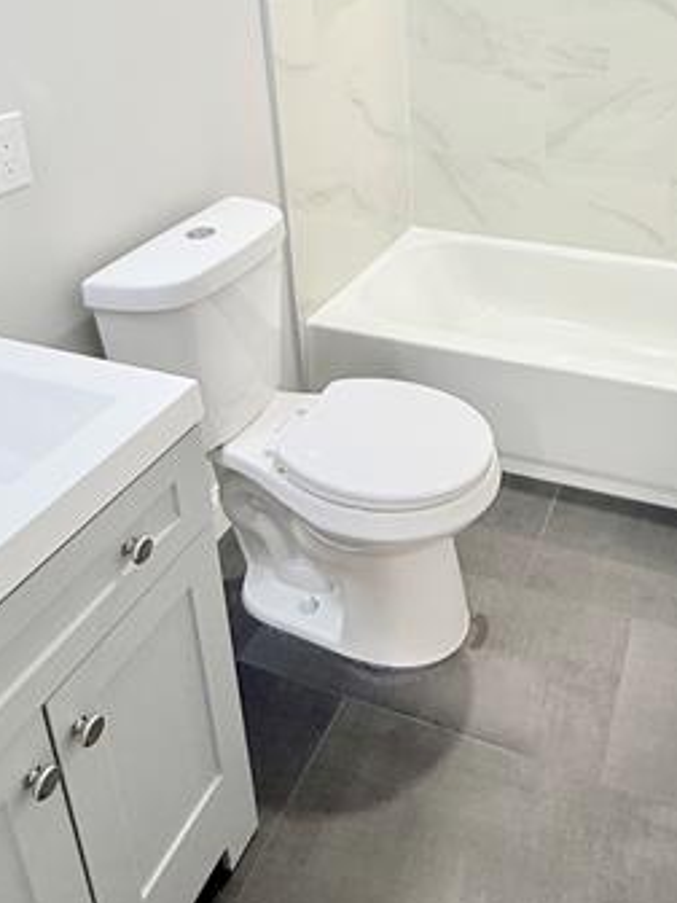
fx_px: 834
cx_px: 459
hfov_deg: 43.5
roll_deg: +0.6
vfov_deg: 53.3
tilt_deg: -18.3
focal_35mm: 32
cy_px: 188
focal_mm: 2.22
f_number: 2.2
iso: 160
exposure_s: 1/120
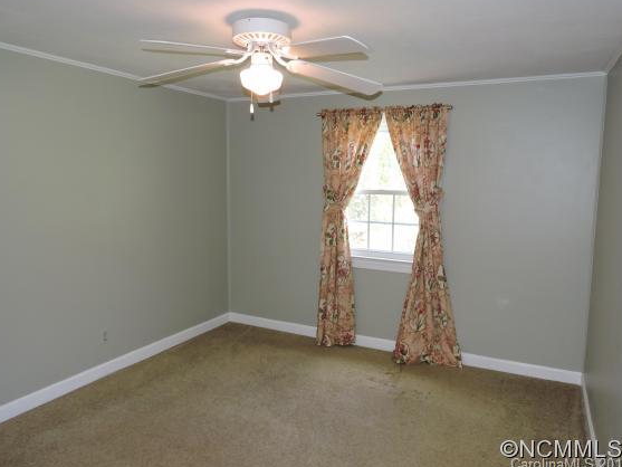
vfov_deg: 54.9
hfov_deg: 69.4
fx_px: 449
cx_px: 315
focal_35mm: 25
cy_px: 231
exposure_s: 1/30
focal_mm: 4.3
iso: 200
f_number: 3.3
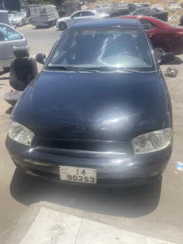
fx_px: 183
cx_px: 92
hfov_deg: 53.1
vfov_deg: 67.3
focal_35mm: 26
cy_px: 122
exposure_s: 1/1779
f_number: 1.8
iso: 32
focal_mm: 4.25
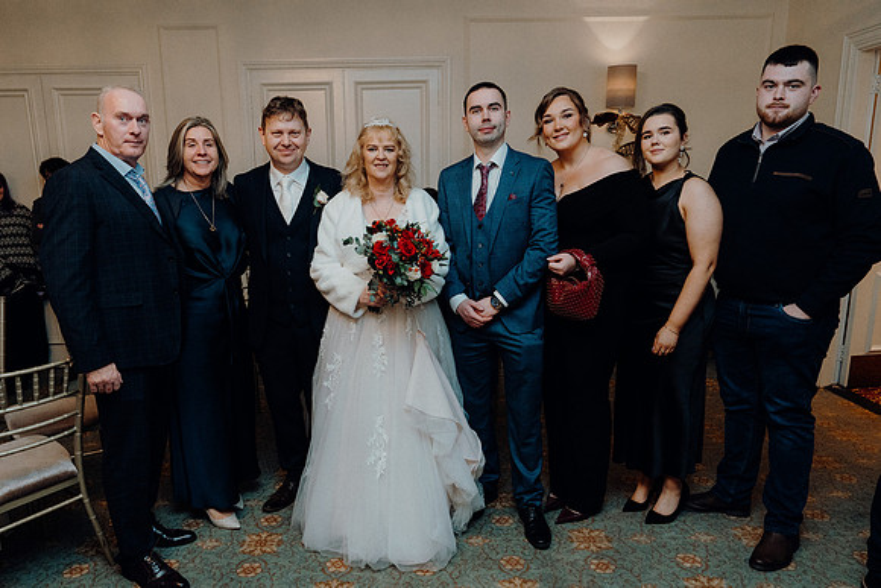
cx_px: 402
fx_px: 639
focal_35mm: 26
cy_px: 320
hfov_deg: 69.1
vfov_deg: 49.4
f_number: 3.5
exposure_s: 1/160
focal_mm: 24
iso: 2500
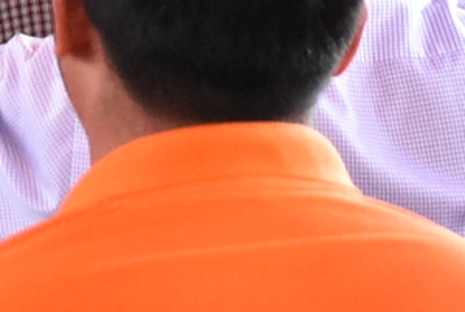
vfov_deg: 3.4
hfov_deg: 4.9
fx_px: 5174
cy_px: -580
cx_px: -924
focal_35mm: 400
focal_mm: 40
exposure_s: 1/640
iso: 2800
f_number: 5
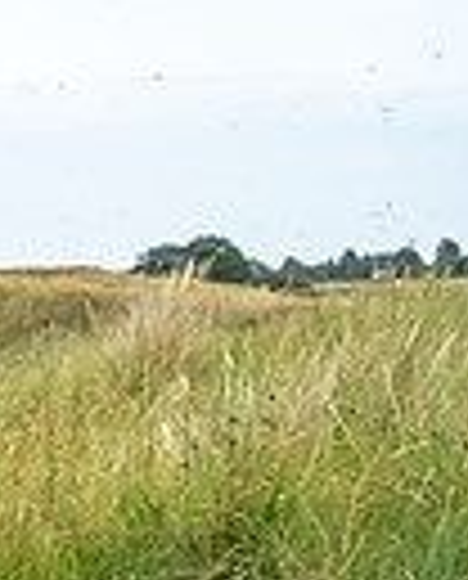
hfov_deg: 7.6
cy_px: 531
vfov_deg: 10.3
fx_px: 3188
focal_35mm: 185
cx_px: -796
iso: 400
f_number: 6.3
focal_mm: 44
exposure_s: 1/320
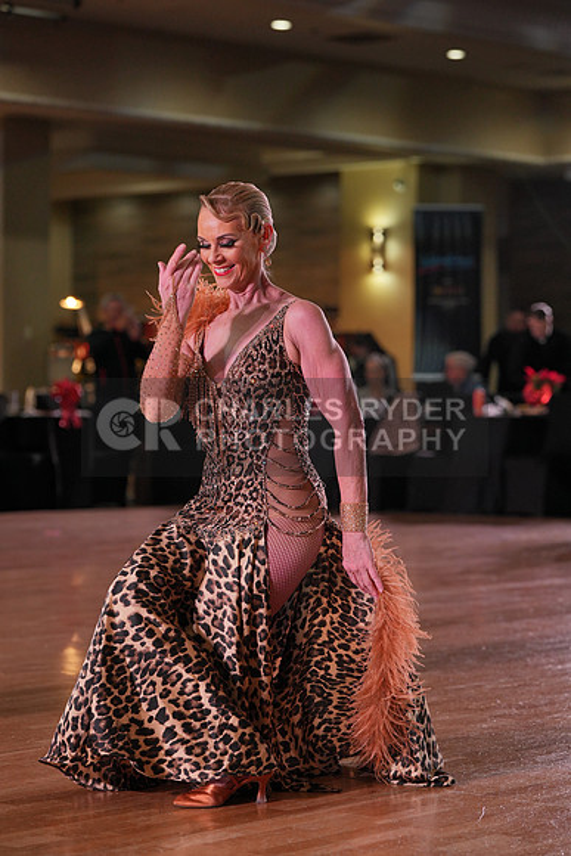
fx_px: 2425
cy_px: 428
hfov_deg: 13.4
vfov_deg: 20.0
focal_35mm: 102
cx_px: 286
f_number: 4
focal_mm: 102
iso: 1000
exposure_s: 1/500
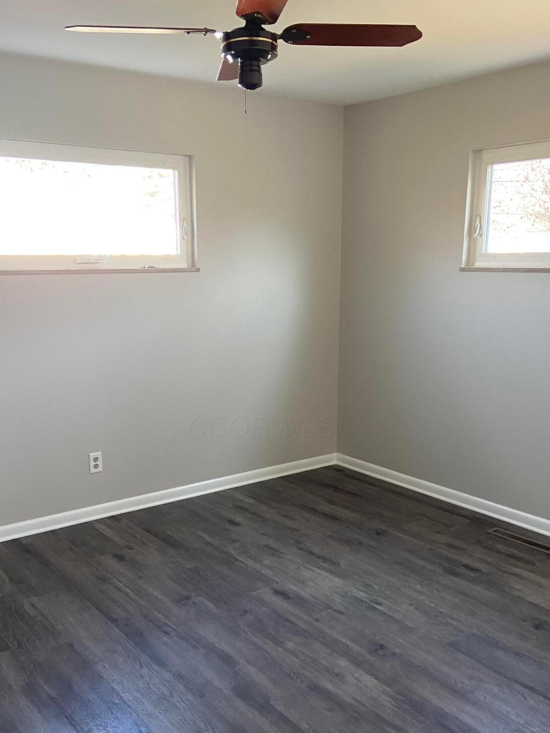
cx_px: 261
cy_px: 427
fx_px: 742
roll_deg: -0.2
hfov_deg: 40.7
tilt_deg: -8.5
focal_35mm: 35
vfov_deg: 52.4
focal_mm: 4.25
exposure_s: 1/60
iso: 125
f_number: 1.8
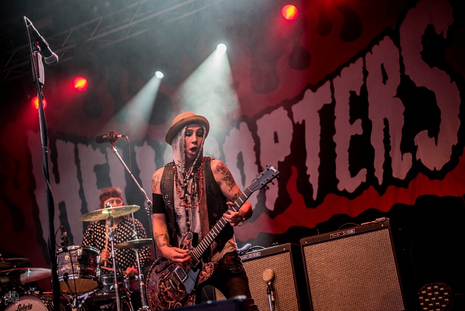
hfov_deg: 33.4
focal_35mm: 60
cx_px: 232
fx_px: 775
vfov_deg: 22.7
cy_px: 156
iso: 1000
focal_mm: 60
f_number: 2.8
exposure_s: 1/125
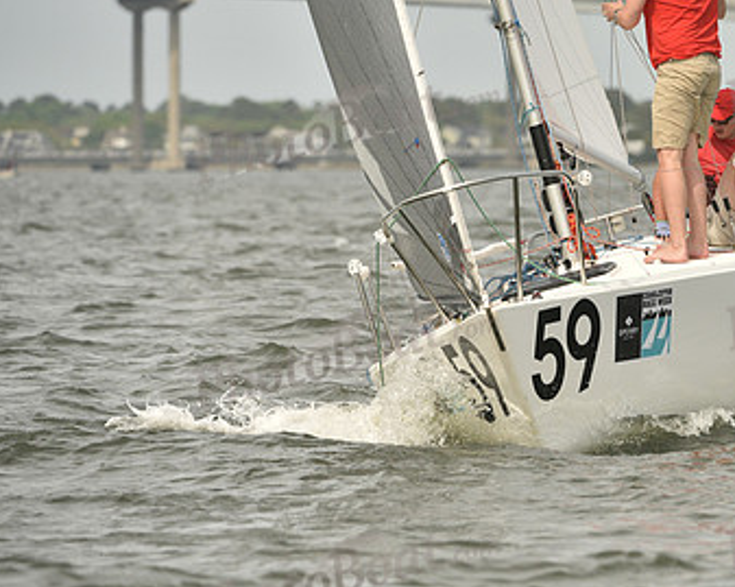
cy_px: 211
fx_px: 10541
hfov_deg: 4.0
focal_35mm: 485
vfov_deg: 3.2
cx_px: 615
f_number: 5.6
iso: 320
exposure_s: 1/1600
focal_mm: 300
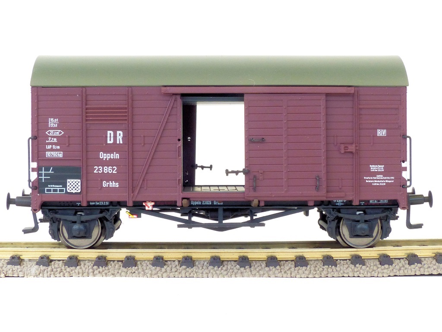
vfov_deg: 22.9
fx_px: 817
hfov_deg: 30.3
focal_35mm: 64
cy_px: 166
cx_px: 221
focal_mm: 10.9
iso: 400
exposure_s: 1/60
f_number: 8
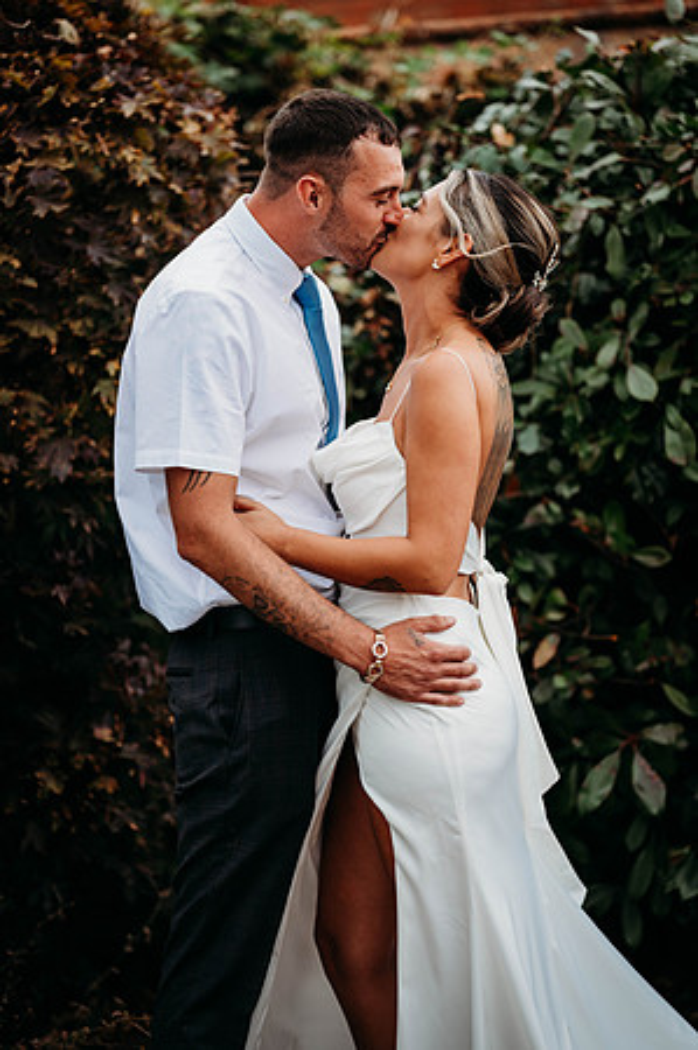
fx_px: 2478
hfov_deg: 16.0
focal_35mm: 85
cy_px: 525
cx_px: 349
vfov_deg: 23.9
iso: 100
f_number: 1.8
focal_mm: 85
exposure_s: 1/800
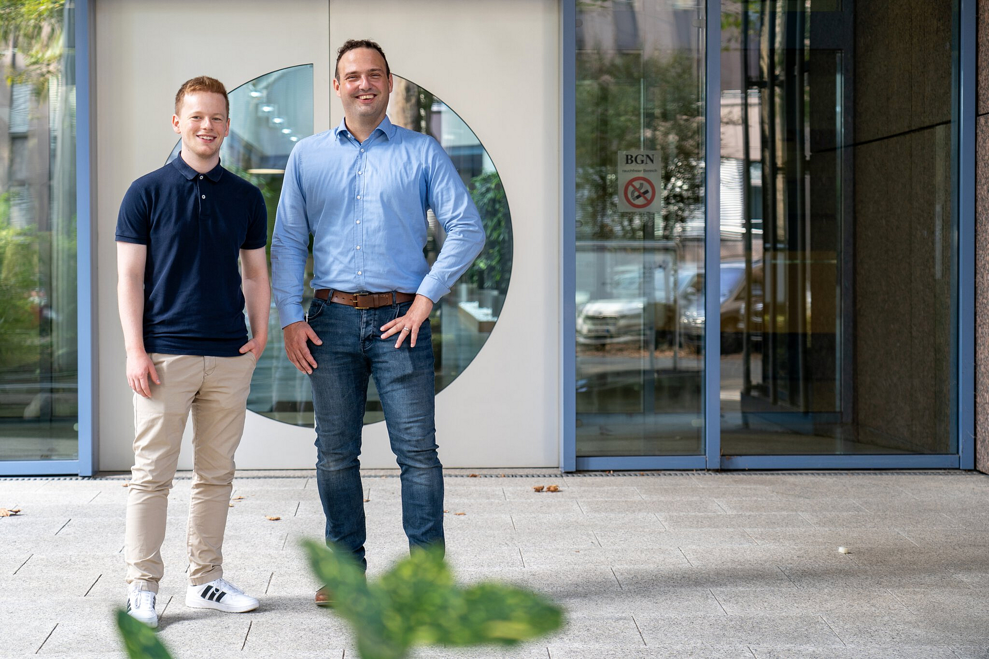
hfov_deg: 28.5
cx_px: 494
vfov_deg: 19.2
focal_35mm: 71
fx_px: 1950
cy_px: 330
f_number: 4
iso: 250
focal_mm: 71
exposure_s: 1/60
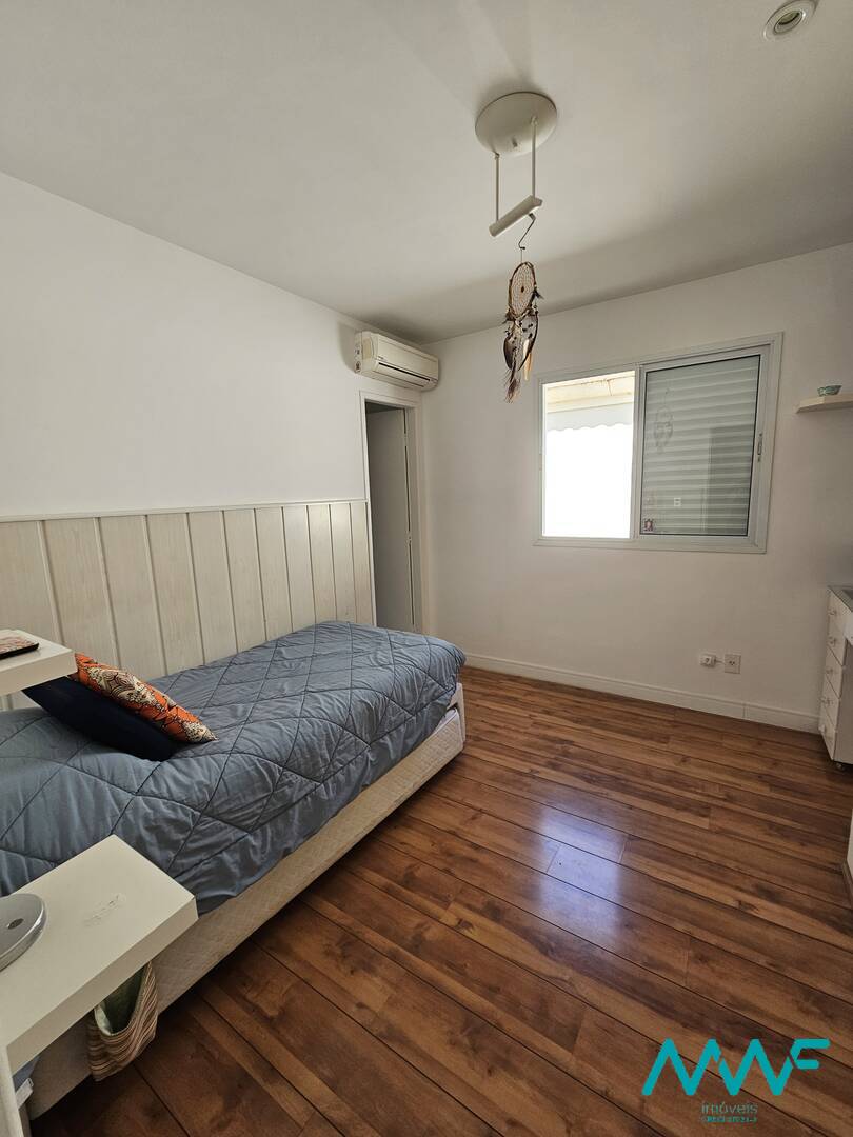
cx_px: 426
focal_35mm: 13
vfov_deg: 106.2
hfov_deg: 89.9
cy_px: 568
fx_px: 427
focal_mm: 2.2
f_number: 2.2
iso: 64
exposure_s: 1/60
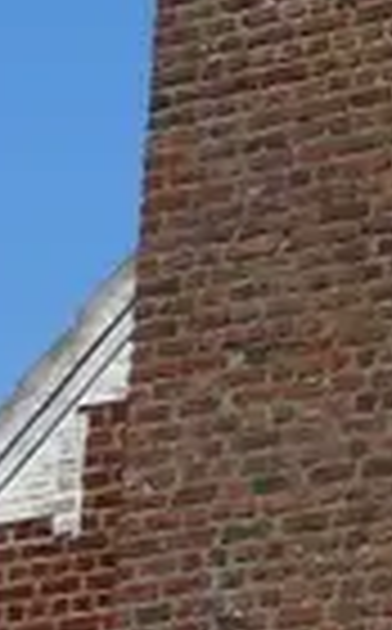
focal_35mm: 233
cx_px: 1924
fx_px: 3999
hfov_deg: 4.7
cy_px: 171
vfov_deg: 9.0
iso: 100
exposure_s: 1/1600
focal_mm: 4.3
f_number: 4
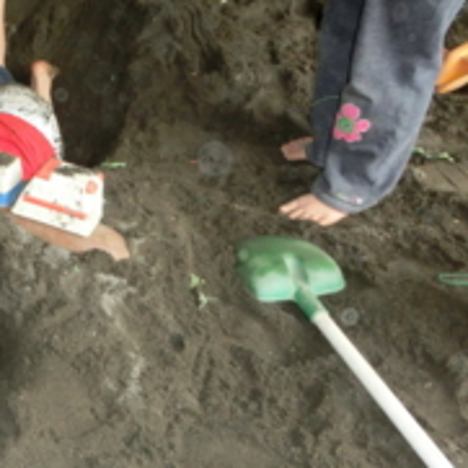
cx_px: -41
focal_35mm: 47
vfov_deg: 36.0
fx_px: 719
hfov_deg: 32.0
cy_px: 259
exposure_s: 1/100
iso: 400
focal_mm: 4.24
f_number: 3
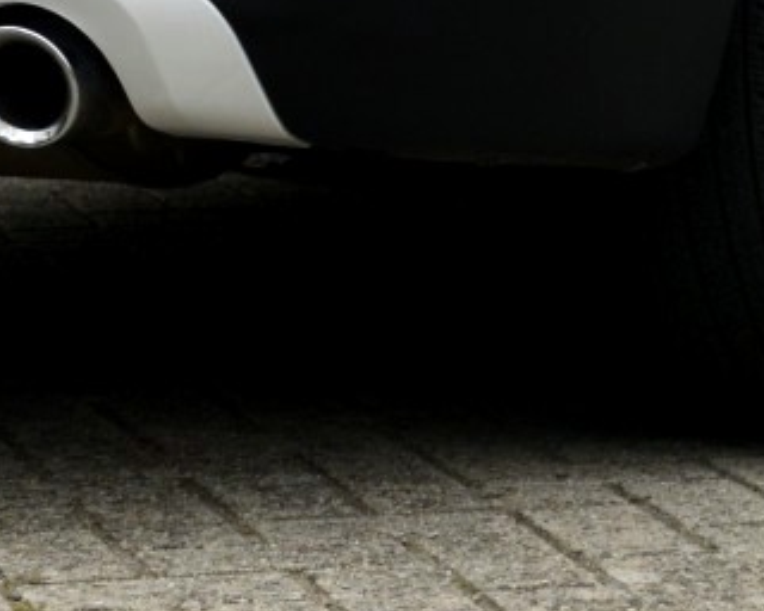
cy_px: -566
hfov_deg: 7.9
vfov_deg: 6.2
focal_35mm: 243
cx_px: 232
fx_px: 5495
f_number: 10
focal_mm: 34
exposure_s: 1/250
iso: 400
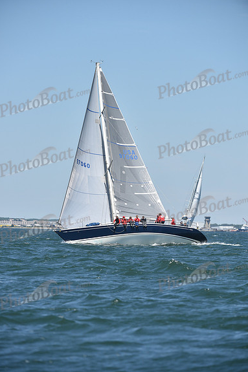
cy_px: 185
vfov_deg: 9.3
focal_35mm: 222
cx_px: 124
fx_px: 2295
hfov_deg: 6.2
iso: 250
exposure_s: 1/1600
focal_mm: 220
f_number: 5
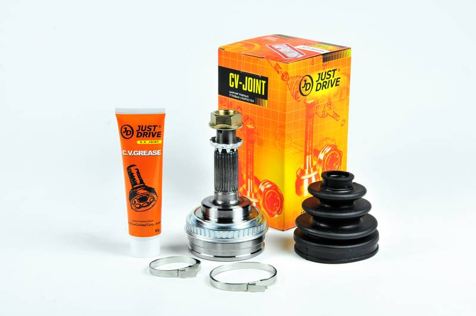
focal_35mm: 93
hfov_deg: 21.9
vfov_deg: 14.7
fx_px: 1228
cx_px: 238
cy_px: 158
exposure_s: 1/125
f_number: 10
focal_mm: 62
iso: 200
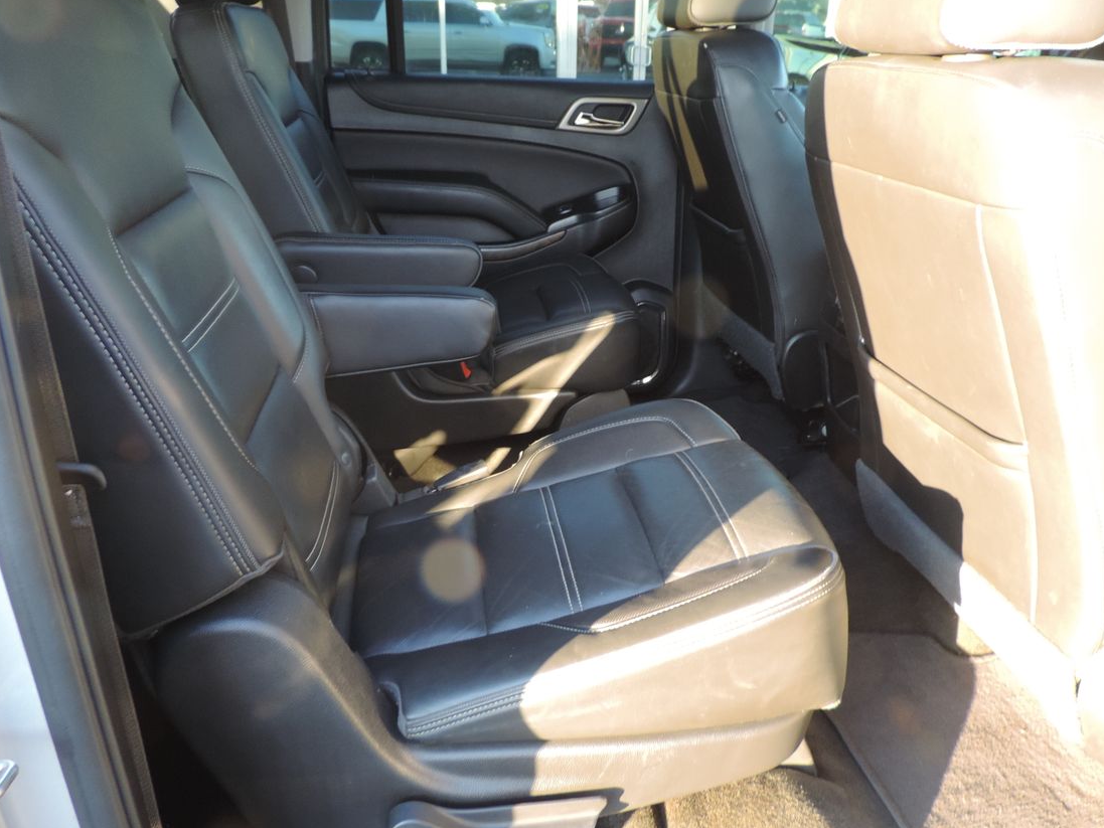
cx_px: 593
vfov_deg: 49.7
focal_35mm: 28
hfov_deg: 63.4
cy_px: 428
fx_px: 893
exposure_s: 1/30
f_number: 3
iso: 220
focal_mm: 4.3
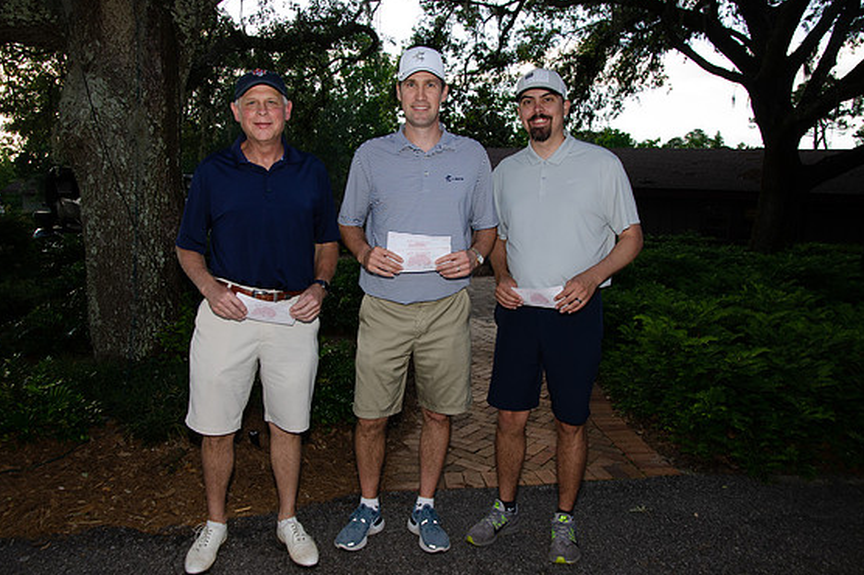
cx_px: 427
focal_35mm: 25
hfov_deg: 71.5
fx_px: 600
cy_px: 289
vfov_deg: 51.2
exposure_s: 1/160
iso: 400
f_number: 8
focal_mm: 16
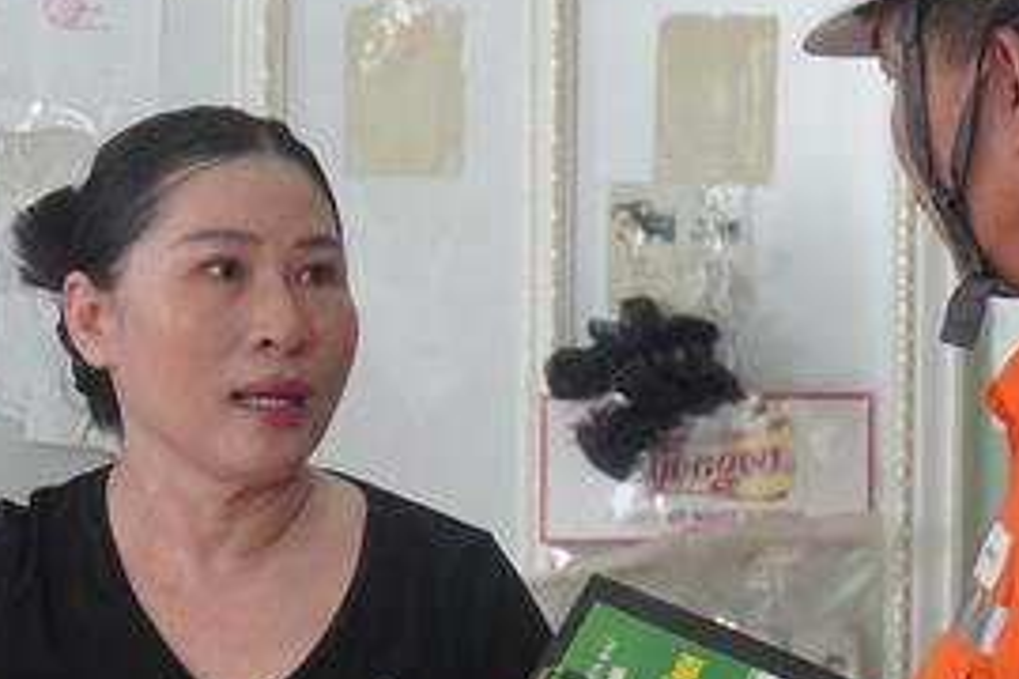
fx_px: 6410
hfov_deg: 9.0
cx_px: 8
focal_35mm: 226
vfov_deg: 6.1
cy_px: 406
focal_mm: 51
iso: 800
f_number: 4
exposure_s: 1/160
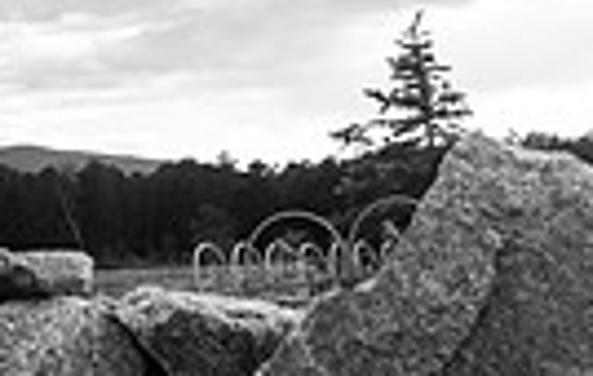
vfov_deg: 10.1
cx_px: -248
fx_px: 1996
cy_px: -346
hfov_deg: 15.8
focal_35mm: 123
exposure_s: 1/200
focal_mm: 28
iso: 100
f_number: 6.3
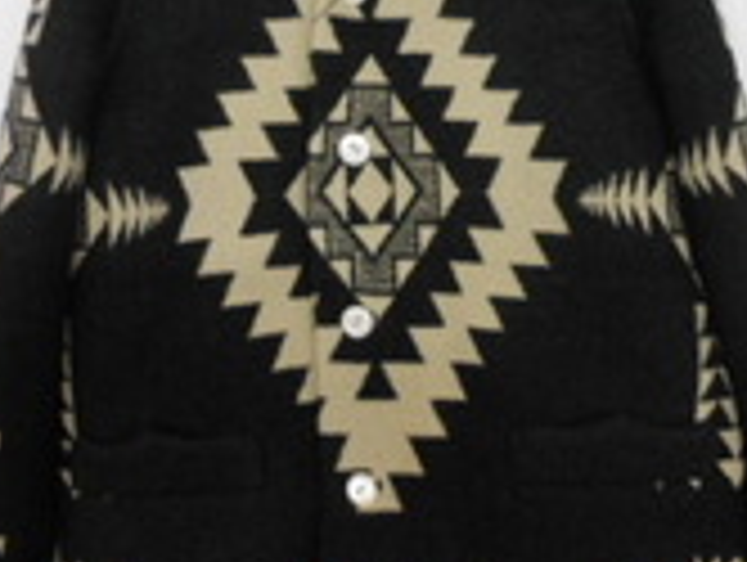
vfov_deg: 24.8
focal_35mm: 59
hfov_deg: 32.6
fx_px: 1275
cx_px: 356
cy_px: 214
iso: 400
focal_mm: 5
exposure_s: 1/10
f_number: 3.7
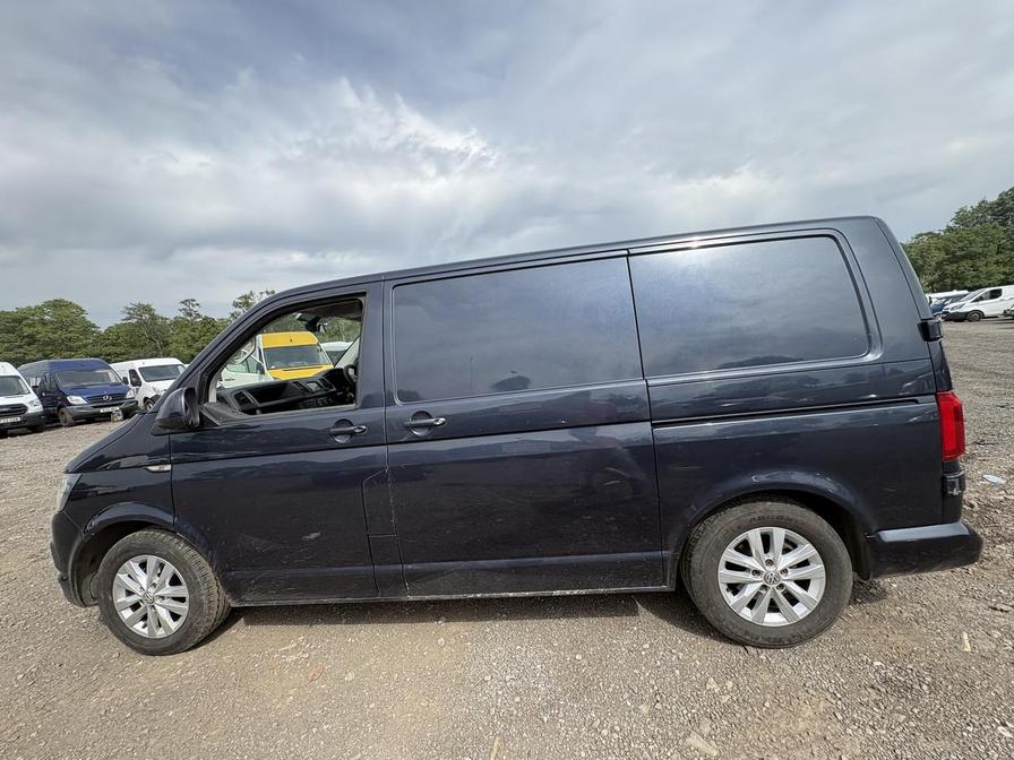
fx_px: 410
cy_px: 380
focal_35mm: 14
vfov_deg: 85.7
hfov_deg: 102.1
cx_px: 507
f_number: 2.2
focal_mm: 2.22
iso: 50
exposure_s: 1/879
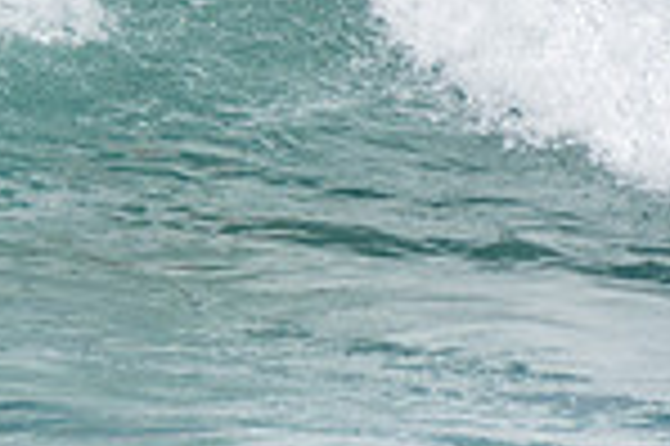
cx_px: 9
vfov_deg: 0.6
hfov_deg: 0.9
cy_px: -255
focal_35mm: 2343
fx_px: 43557
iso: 250
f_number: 5.6
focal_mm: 400
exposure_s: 1/2000
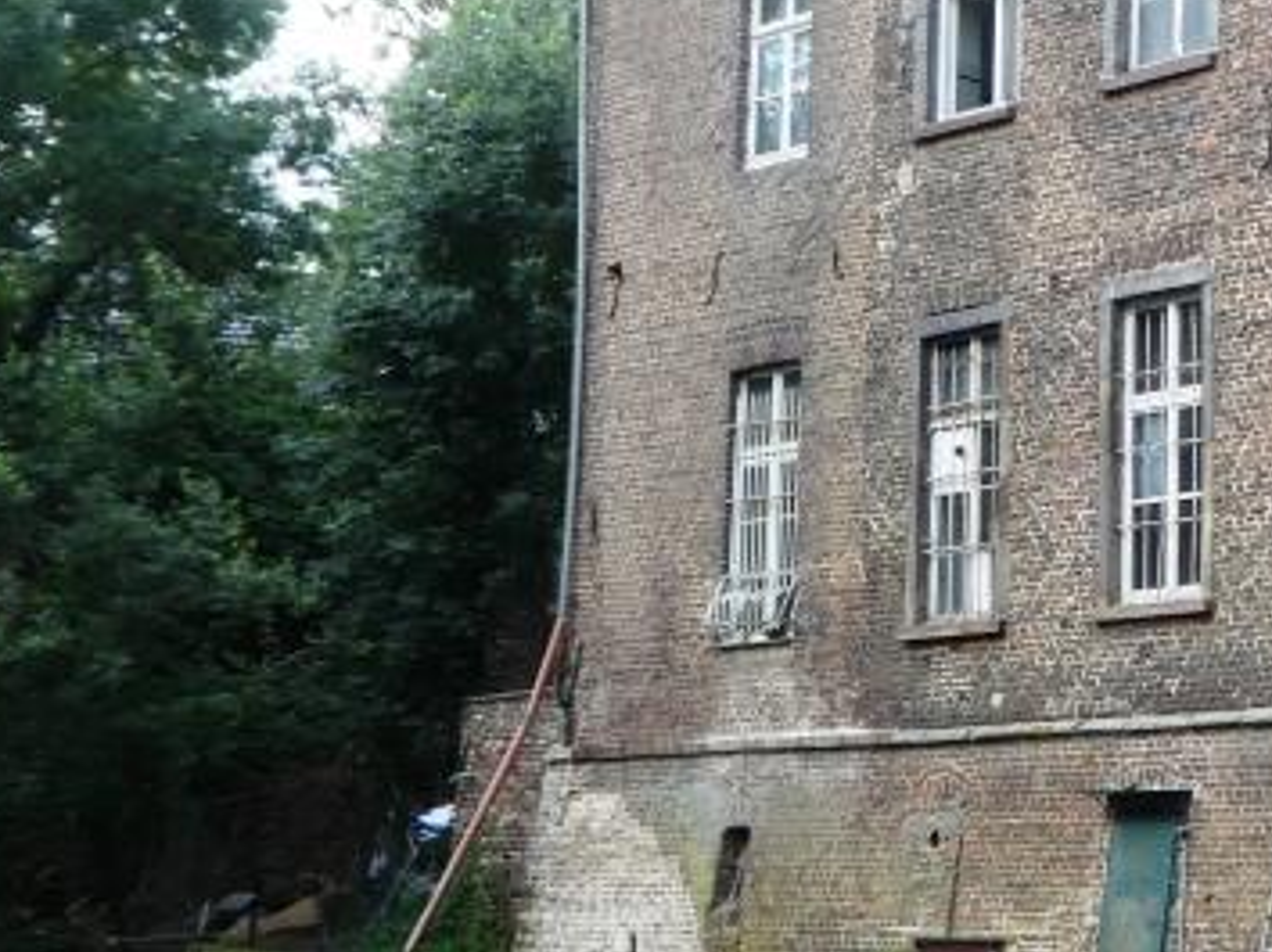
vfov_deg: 18.1
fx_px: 2974
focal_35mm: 81
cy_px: 323
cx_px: 1789
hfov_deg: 21.2
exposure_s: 1/160
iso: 80
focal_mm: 5
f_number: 3.5
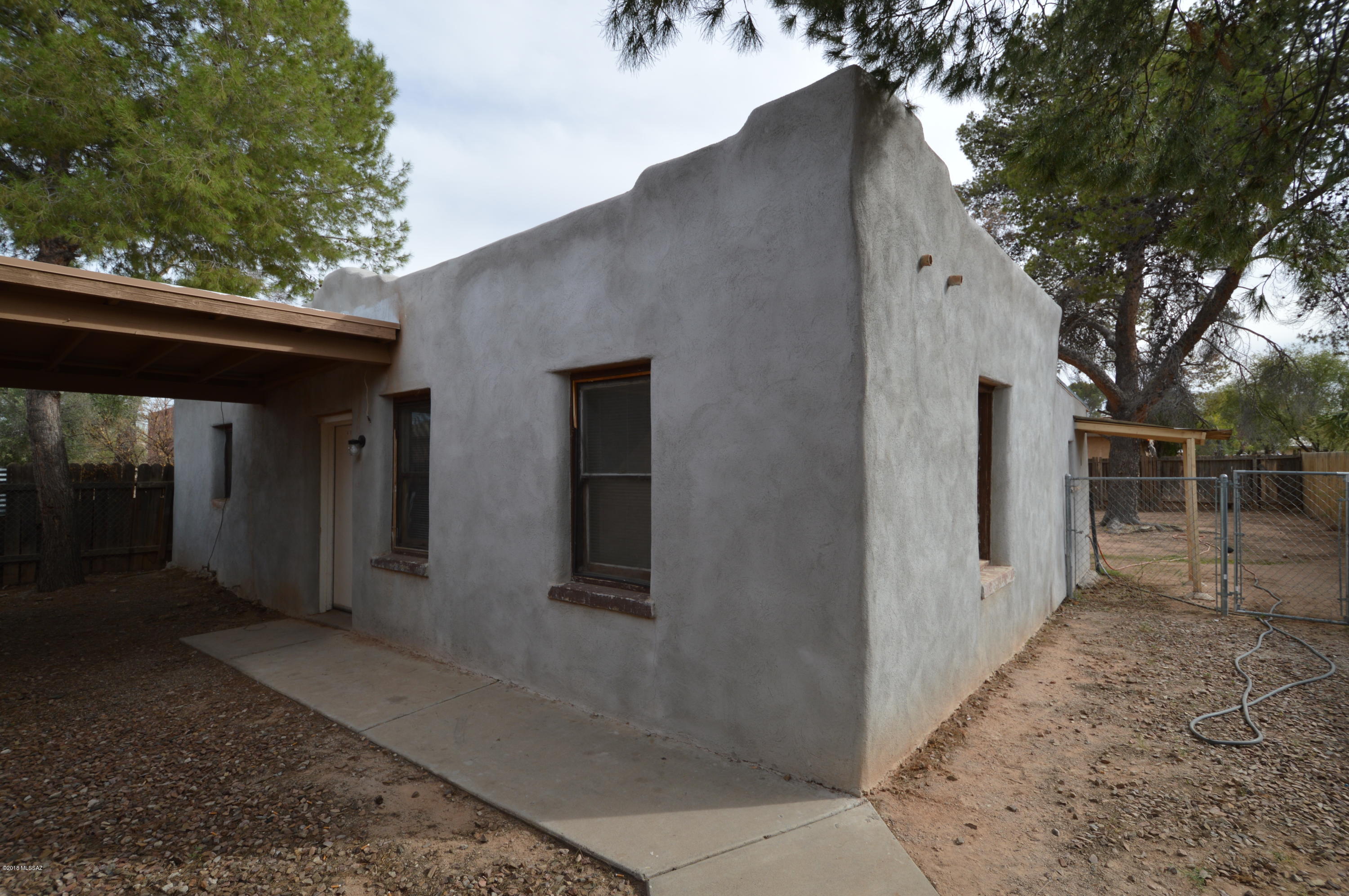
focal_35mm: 16
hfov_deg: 95.0
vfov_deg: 71.9
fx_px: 618
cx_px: 674
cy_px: 448
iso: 100
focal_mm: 11
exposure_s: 1/200
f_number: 6.3
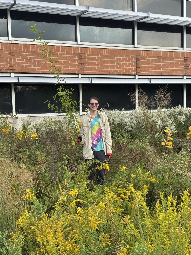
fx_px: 353
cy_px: 128
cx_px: 96
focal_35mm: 48
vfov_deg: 39.7
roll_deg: +1.2
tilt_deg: -4.8
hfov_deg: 30.3
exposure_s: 1/685
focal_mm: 6.76
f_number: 1.78
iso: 64
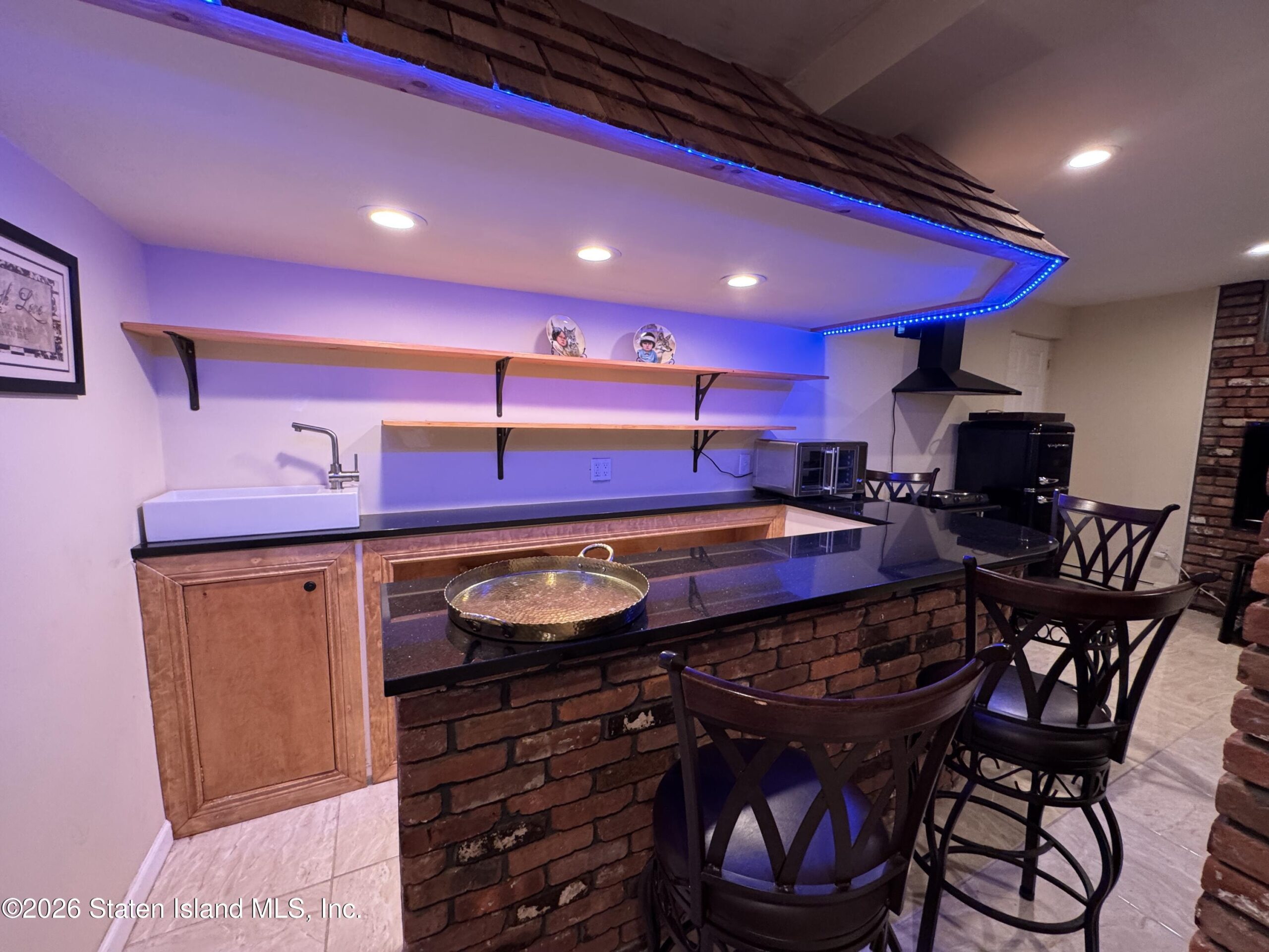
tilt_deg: -7.2
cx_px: 634
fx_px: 513
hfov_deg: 102.1
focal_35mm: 14
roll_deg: -1.4
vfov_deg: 85.7
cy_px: 476
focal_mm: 2.22
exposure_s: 1/60
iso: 250
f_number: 2.2
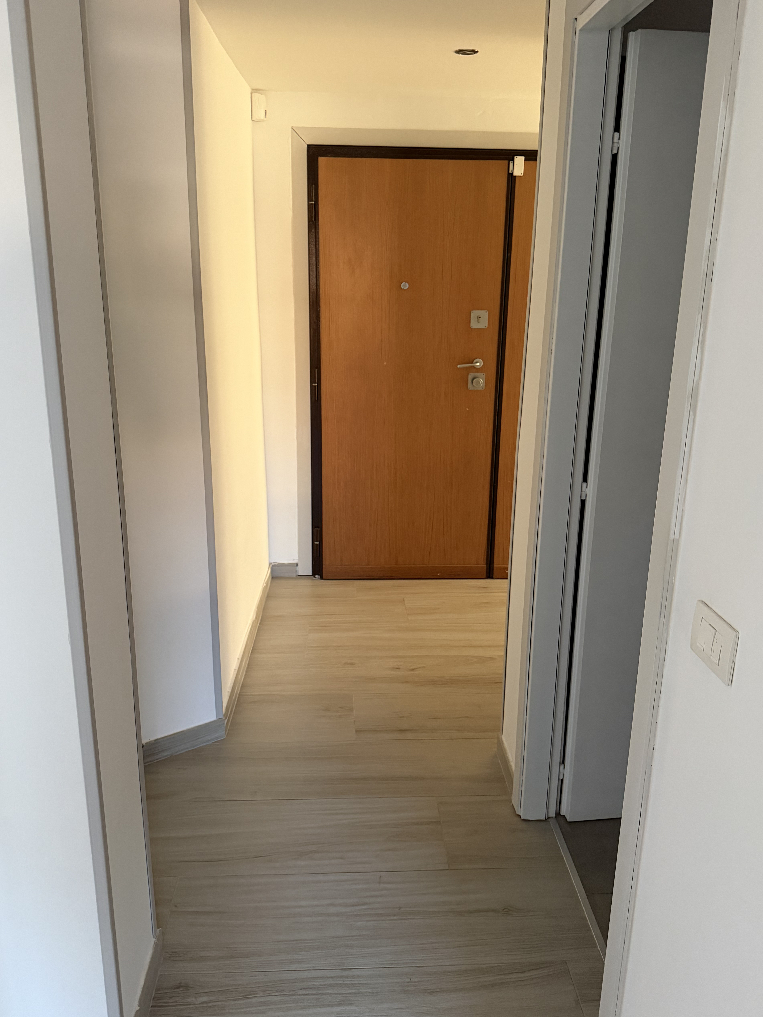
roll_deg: -1.3
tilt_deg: -15.3
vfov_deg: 65.3
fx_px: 793
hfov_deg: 51.4
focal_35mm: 27
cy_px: 488
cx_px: 385
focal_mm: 6.76
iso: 800
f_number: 1.78
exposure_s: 1/60
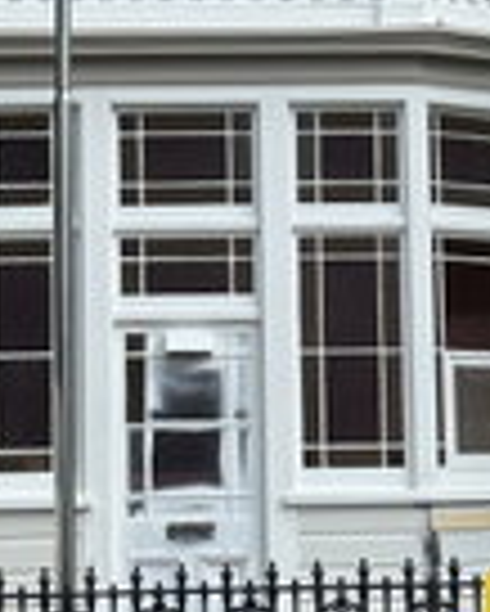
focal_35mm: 183
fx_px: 3314
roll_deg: +0.7
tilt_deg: +6.4
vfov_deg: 10.5
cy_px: 110
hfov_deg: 8.5
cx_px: 342
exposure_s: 1/2304
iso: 64
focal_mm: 6.86
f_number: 1.78
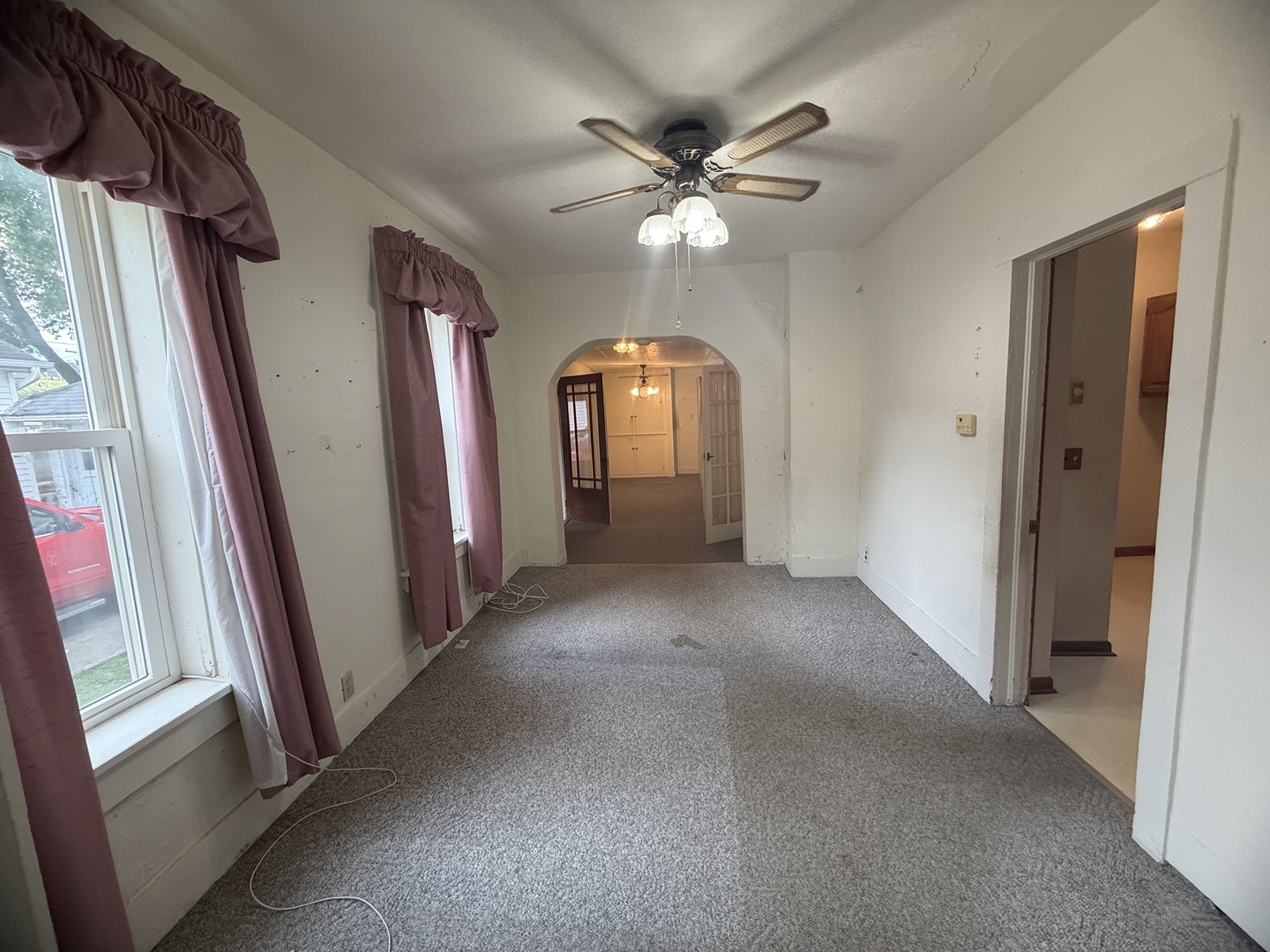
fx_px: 514
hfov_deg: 102.1
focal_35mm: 14
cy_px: 476
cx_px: 635
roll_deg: +3.6
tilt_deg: -7.4
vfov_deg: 85.7
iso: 200
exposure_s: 1/120
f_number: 2.2
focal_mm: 2.22
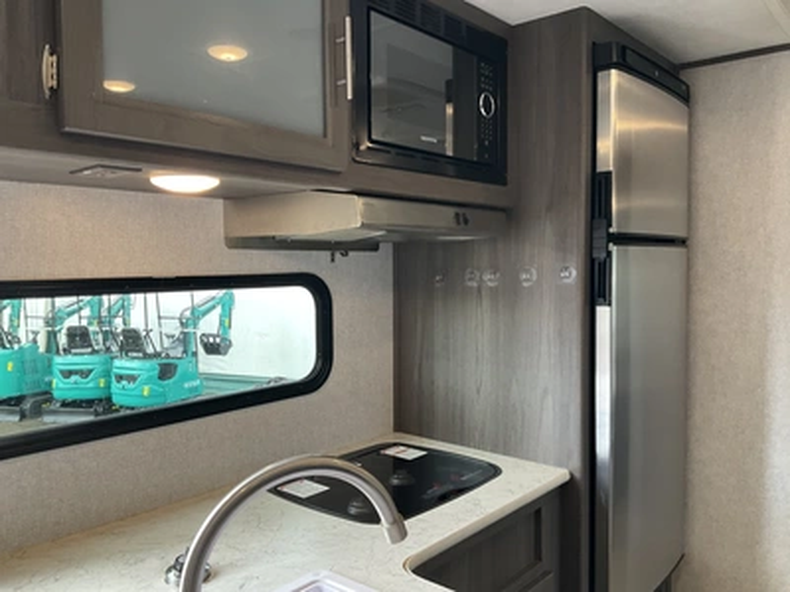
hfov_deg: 61.7
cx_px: 395
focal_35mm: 29
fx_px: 662
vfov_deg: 48.2
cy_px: 296
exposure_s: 1/89
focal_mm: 3
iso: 64
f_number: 1.8
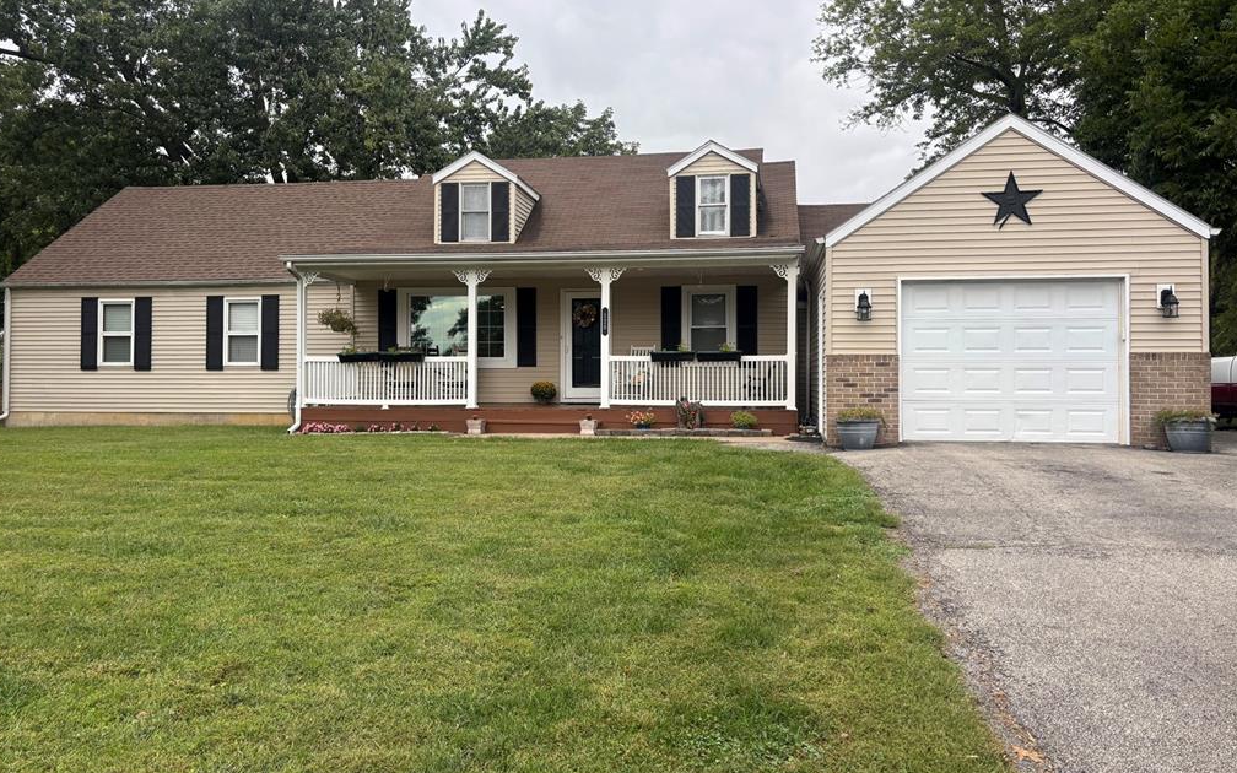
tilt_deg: +1.6
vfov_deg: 44.5
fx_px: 944
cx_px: 611
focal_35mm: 28
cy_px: 352
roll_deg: +0.1
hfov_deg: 66.5
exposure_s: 1/726
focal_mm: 5.96
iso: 50
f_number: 1.6
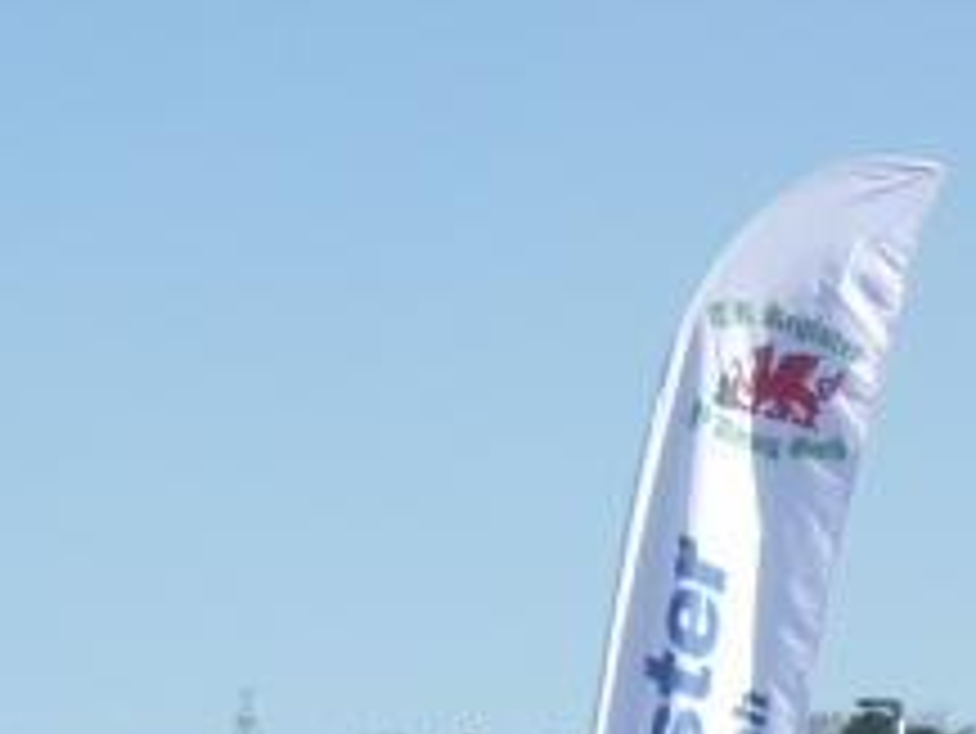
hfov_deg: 9.9
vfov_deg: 7.2
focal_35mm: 198
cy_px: 1432
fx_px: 5586
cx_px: 850
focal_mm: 6.9
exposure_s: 1/1000
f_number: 3
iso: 80
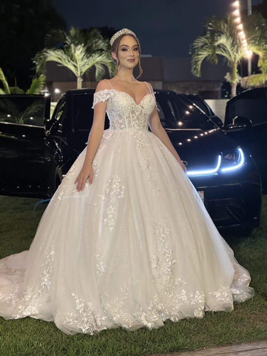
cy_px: 178
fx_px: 494
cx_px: 134
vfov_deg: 39.7
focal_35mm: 48
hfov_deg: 30.3
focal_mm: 6.86
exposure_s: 1/30
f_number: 1.78
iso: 640
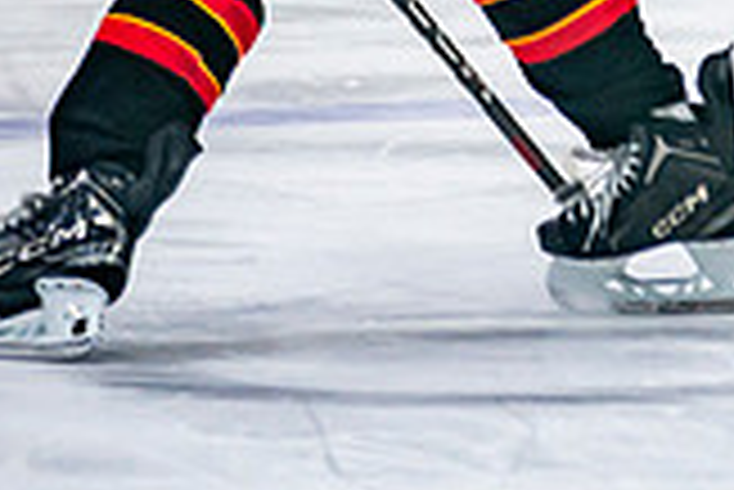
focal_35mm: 906
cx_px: 1606
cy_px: -199
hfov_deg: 2.3
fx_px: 18488
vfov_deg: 1.5
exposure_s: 1/640
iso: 640
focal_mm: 170
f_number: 2.8
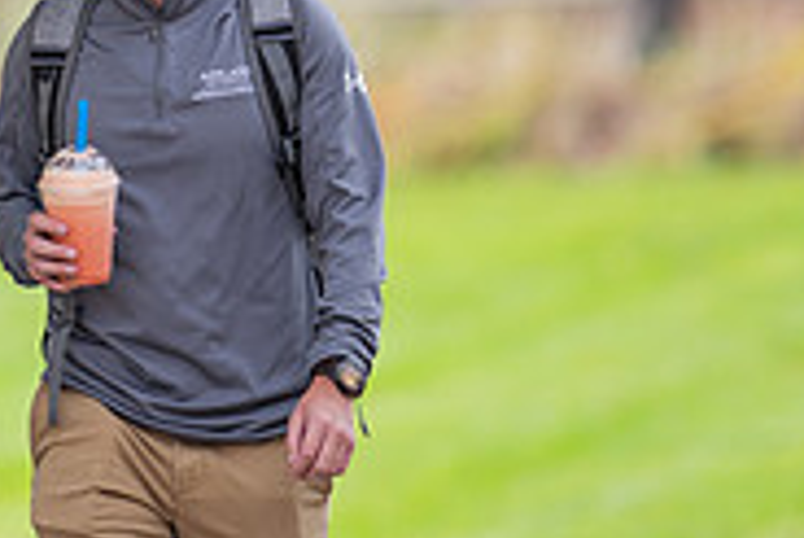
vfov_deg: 1.5
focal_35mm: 946
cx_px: 179
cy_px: -50
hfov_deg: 2.2
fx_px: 21143
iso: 100
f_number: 3.2
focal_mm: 300
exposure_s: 1/400
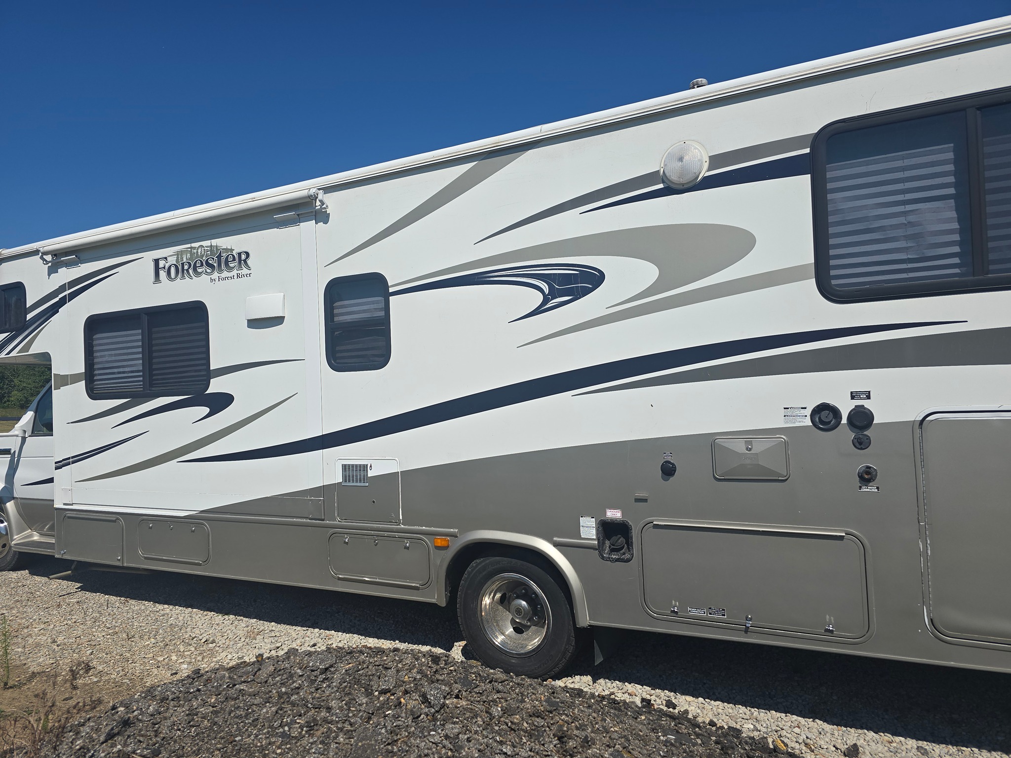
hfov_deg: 73.9
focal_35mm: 23
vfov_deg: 58.9
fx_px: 672
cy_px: 379
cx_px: 506
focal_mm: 6.3
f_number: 1.7
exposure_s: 1/1614
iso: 12
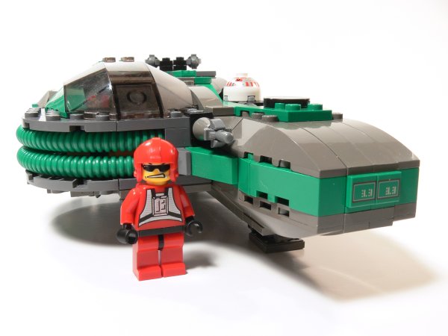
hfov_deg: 52.6
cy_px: 168
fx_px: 453
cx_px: 224
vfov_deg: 40.7
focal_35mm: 35
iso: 80
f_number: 8
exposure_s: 1/2.5
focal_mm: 7.4
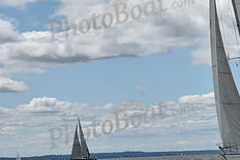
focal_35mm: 175
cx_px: 248
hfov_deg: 11.6
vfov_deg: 7.9
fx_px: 1167
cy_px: 54
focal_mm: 70
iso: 250
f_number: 11
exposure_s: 1/800
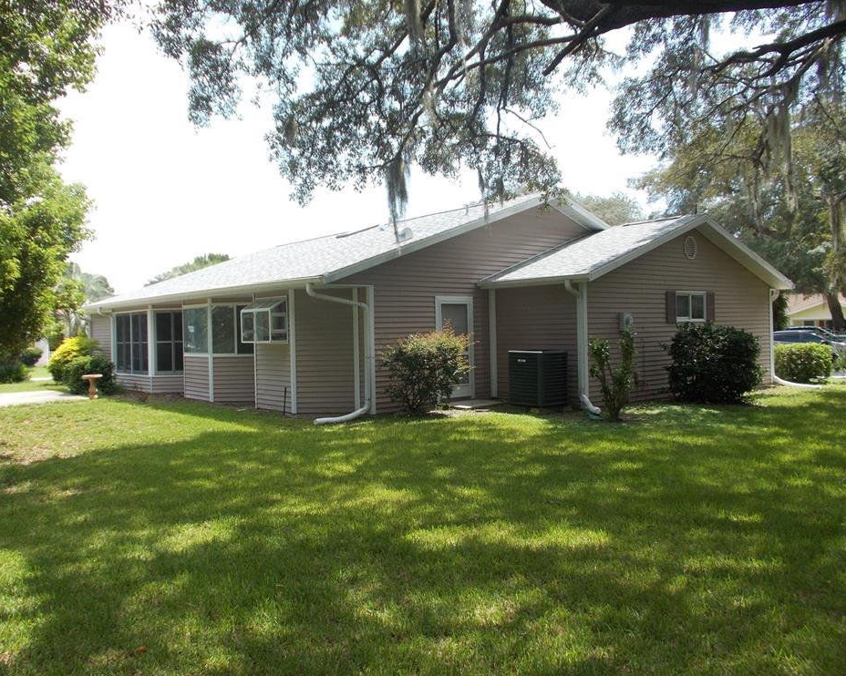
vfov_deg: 51.5
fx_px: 701
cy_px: 333
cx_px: 412
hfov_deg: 62.2
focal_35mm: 28
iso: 80
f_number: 3.2
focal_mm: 4.6
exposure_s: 1/320
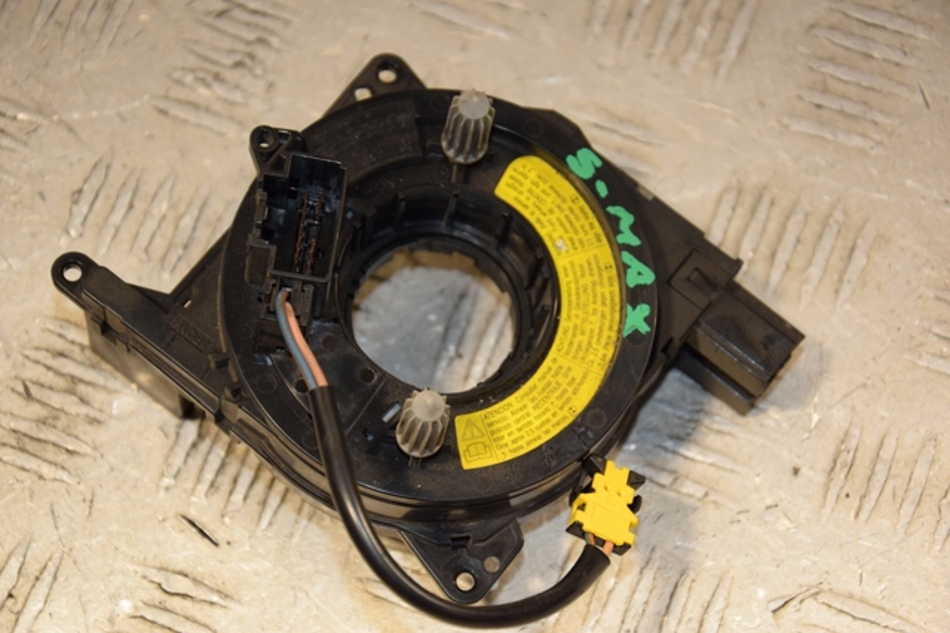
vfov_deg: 13.0
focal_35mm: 105
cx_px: 475
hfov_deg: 19.5
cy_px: 316
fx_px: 2769
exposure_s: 1/200
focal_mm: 70
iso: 800
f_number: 5.6
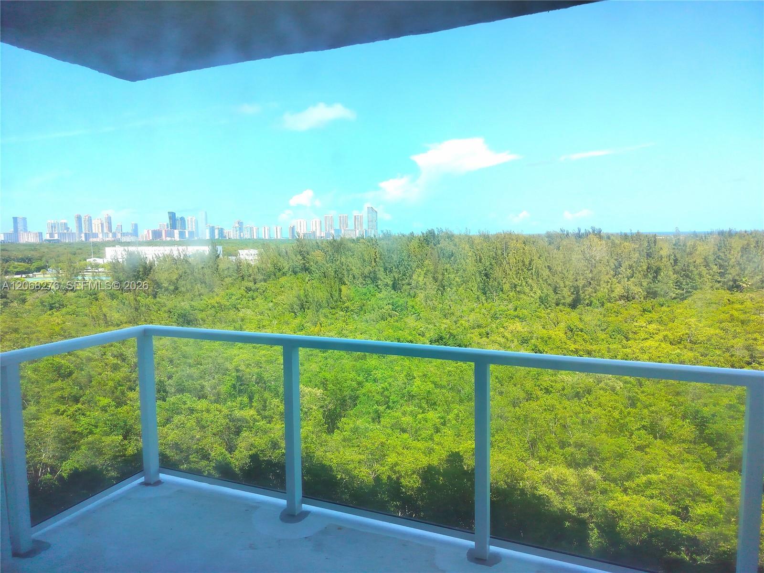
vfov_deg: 56.8
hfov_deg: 71.6
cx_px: 382
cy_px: 286
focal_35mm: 24
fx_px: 530
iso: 50
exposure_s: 1/521
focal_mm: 5.24
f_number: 2.8
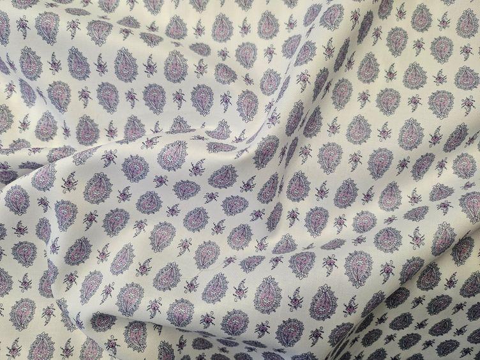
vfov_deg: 56.8
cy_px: 180
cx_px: 240
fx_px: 333
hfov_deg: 71.6
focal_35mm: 24
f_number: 1.8
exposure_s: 1/100
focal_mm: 5
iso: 125
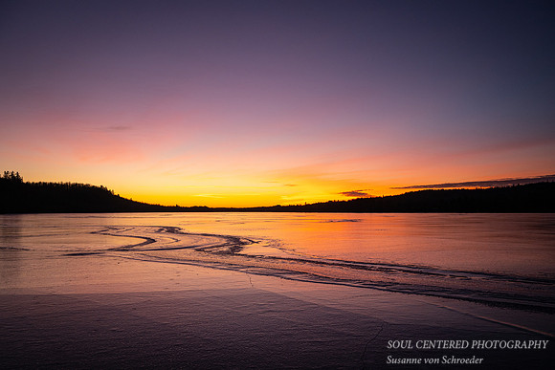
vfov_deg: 38.8
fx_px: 526
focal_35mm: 34
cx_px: 280
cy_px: 188
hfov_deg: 55.7
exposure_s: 1/20
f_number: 9
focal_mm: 33.5
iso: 1000
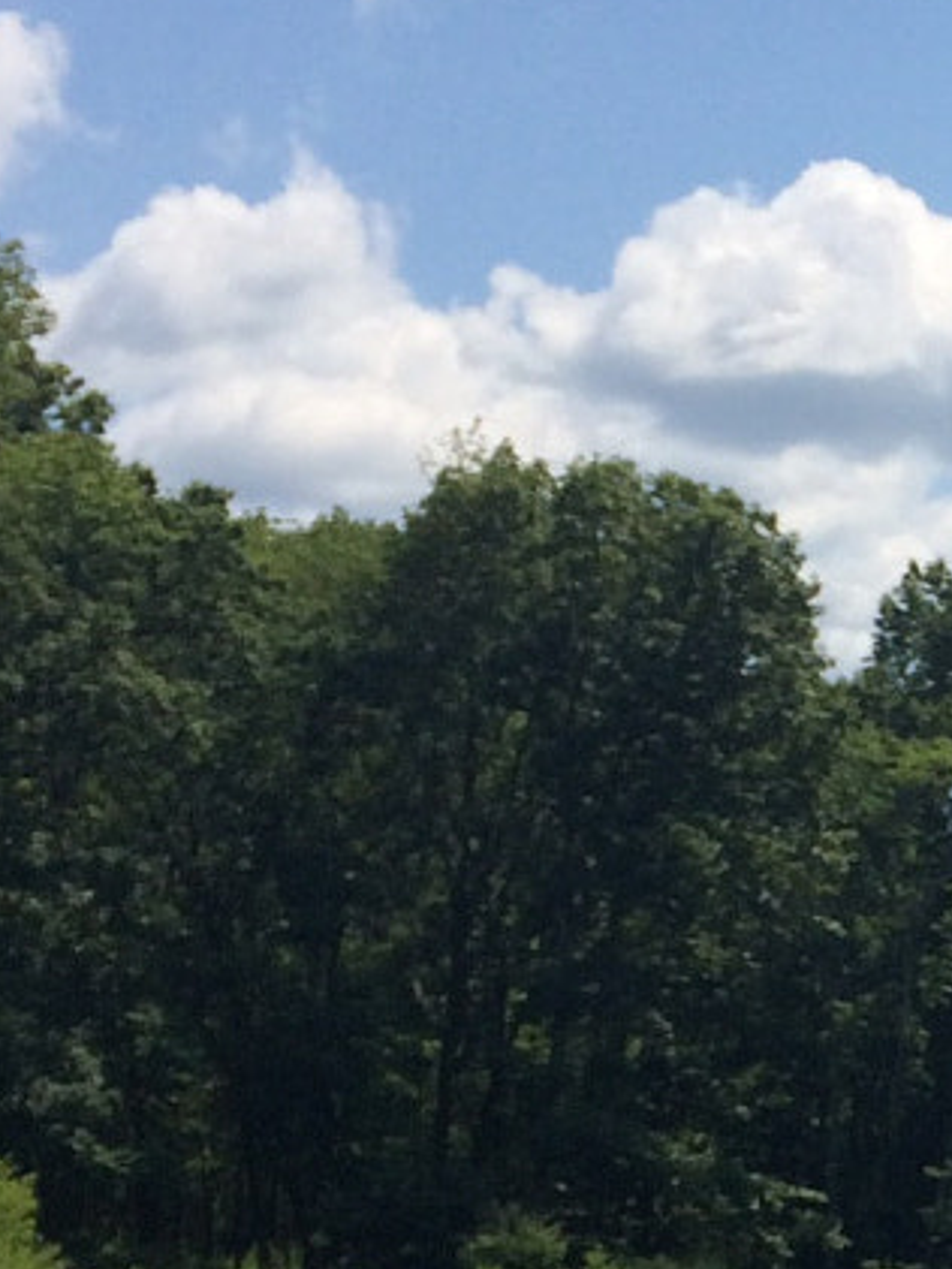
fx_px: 4178
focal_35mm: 114
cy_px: 1474
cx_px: 1518
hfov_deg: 12.3
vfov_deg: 16.6
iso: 32
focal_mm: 4.12
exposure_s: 1/3165
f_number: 2.2
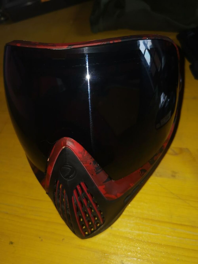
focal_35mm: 27
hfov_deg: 51.4
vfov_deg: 65.3
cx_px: 99
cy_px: 132
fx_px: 206
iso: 50
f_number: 1.8
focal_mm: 4.75
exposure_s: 1/114
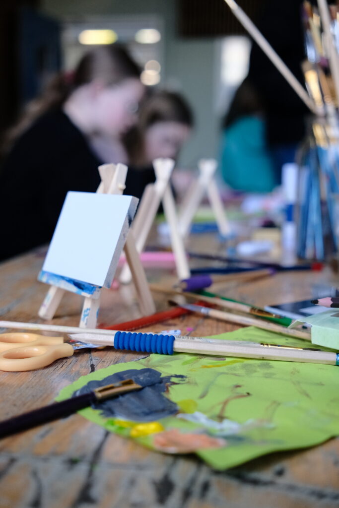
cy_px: 254
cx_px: 170
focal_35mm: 45
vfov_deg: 43.6
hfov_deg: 29.9
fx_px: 635
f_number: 2.8
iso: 1600
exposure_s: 1/1000
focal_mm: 29.9
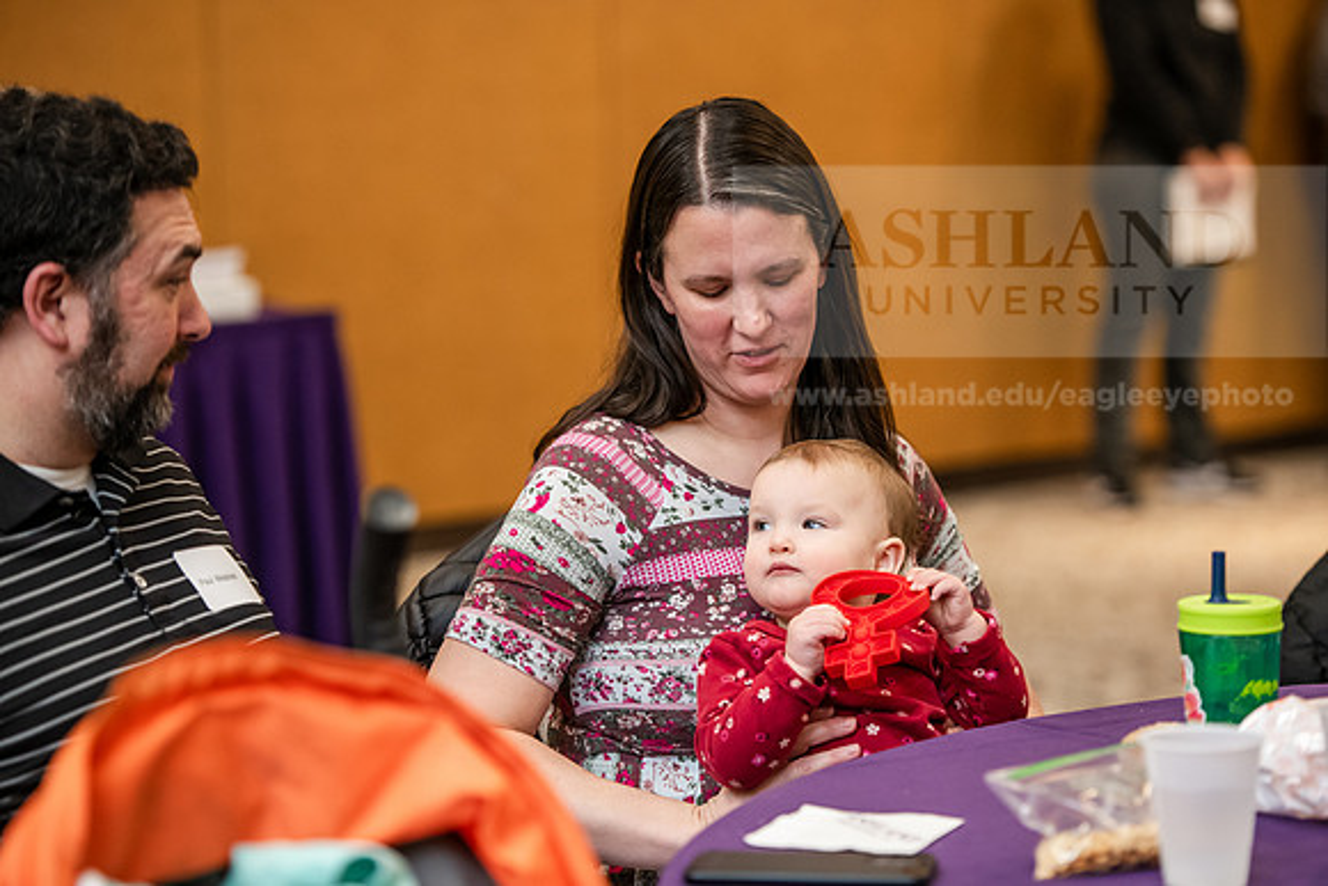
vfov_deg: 11.0
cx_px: 664
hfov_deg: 16.4
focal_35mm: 125
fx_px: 4612
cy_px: 443
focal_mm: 125
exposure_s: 1/160
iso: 1600
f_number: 3.2
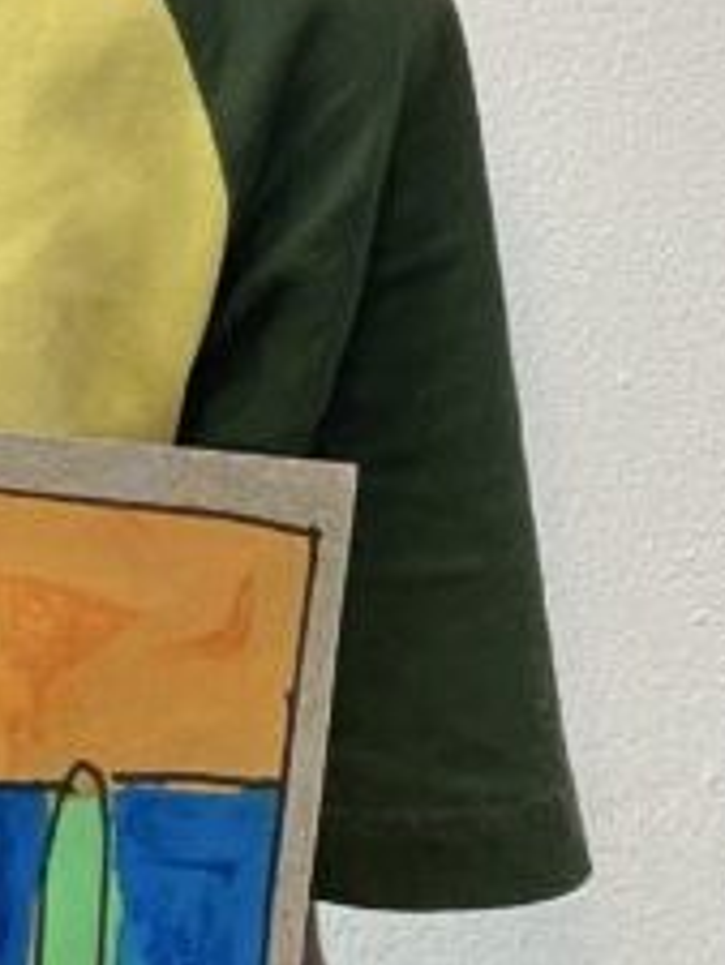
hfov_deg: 6.3
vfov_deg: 8.5
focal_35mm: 231
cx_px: -485
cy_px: -39
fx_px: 6445
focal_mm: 6
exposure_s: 1/99
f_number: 2
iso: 80
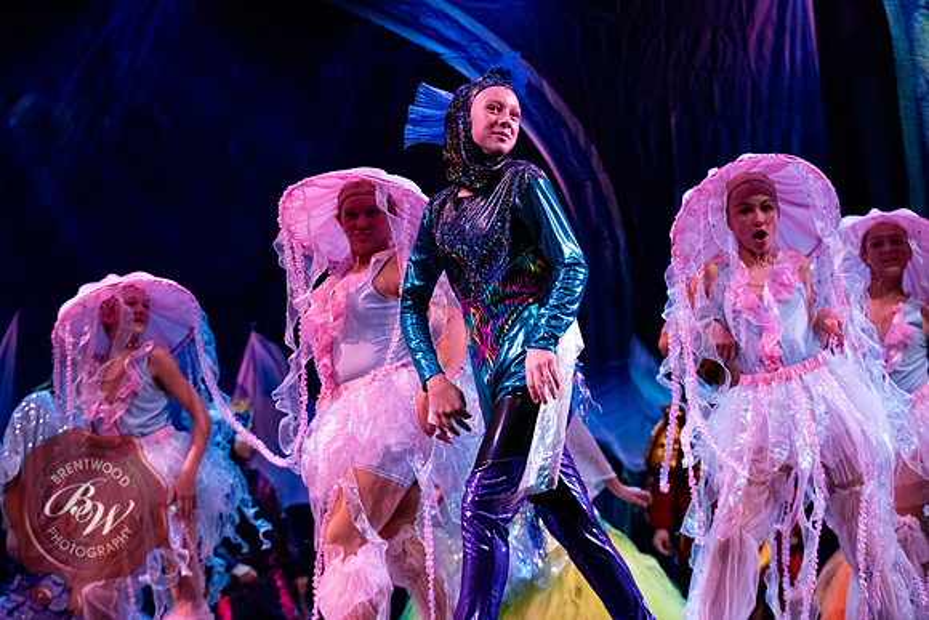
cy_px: 310
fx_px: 1807
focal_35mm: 70
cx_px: 464
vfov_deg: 19.5
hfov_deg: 28.8
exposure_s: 1/800
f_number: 4
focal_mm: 70
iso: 4000
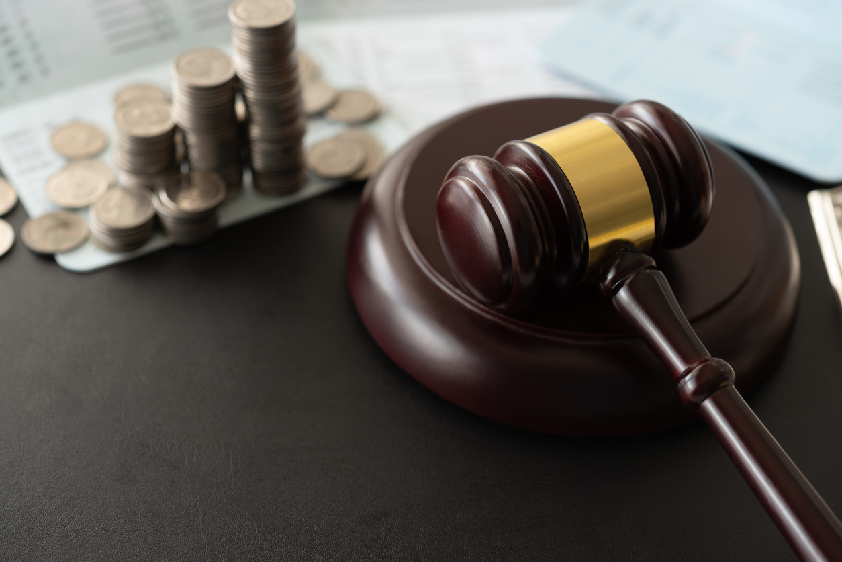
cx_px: 421
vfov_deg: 22.6
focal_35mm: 60
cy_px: 281
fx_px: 1404
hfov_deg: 33.4
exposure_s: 1/5
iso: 100
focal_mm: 60
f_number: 5
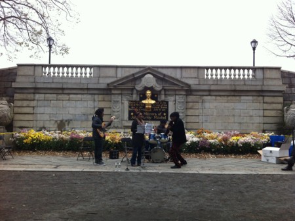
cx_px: 148
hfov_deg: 52.7
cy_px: 110
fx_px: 298
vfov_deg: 40.6
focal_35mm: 35
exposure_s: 1/120
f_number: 2.8
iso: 125
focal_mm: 3.85
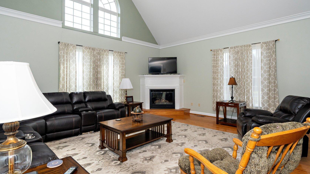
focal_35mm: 18
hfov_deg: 92.3
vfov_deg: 61.0
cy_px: 91
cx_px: 139
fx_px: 148
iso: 640
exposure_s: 1/160
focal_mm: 14
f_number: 11
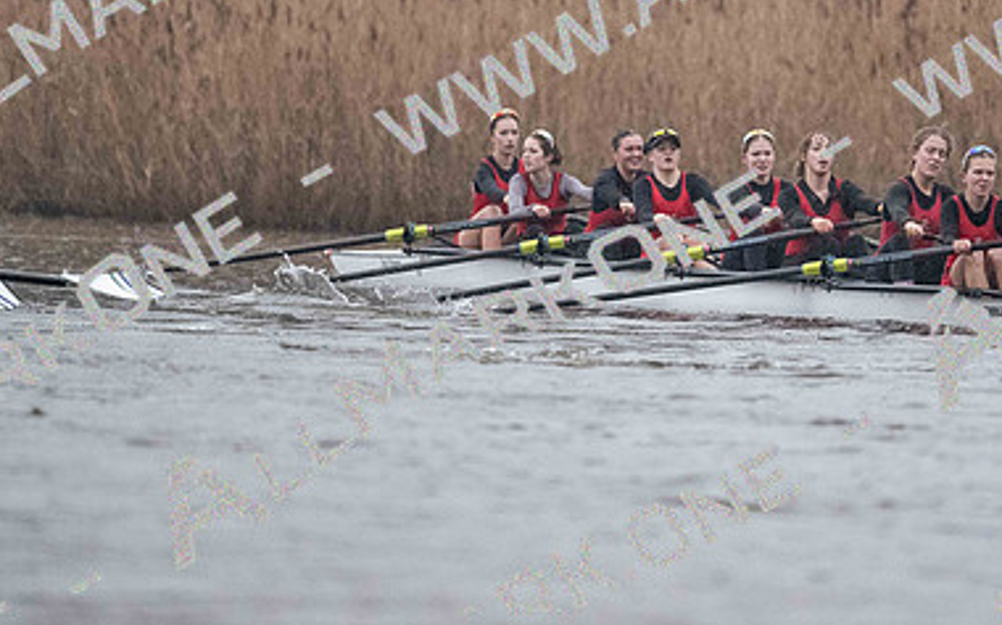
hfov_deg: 3.4
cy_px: 162
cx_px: 701
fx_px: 17003
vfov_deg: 2.1
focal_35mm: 623
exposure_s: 1/1600
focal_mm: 400
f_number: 4.5
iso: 7200
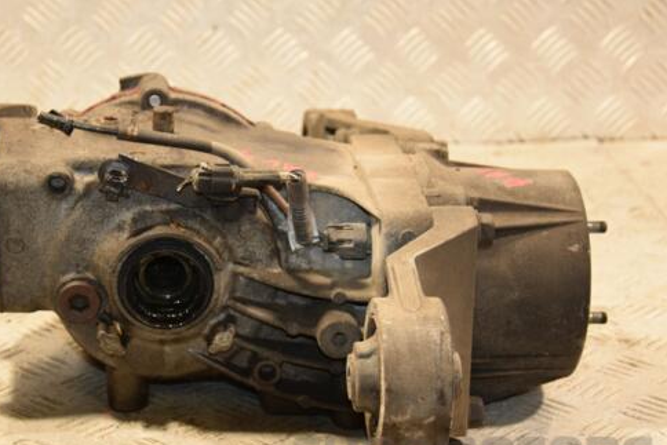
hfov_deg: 21.9
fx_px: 1723
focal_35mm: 93
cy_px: 274
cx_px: 267
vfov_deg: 14.7
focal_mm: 50
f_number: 5
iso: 800
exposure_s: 1/100
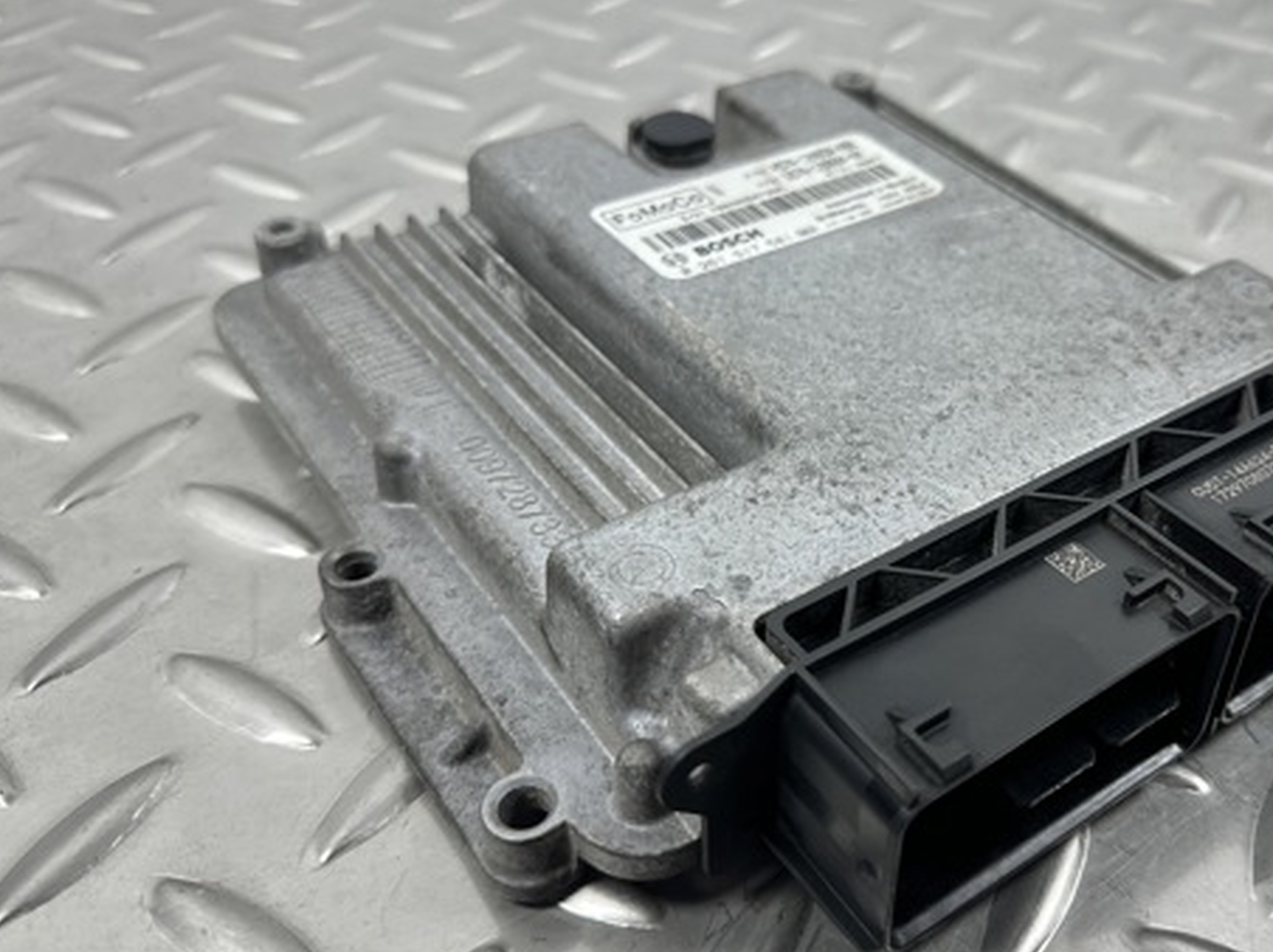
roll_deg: -3.5
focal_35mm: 34
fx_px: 1249
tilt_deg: -38.6
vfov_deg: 41.7
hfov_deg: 52.8
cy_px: 472
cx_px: 862
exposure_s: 1/100
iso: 200
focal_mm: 6.86
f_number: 1.78
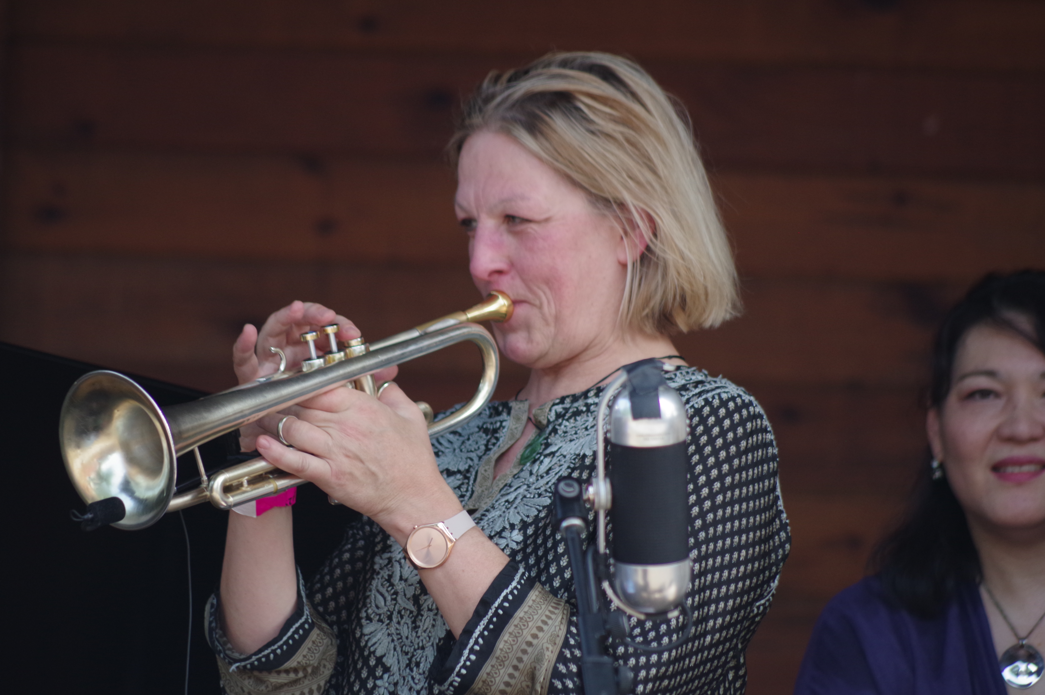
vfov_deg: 3.5
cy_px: 348
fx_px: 11311
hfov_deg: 5.3
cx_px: 522
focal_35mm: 390
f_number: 5.6
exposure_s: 1/250
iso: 800
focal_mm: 260
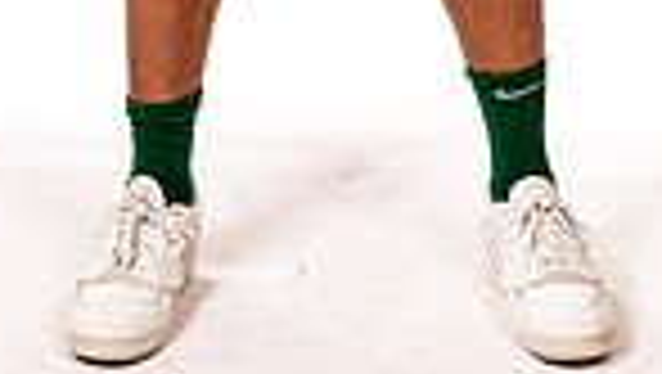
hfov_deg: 13.9
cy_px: -514
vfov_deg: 7.4
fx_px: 2706
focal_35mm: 154
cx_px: 248
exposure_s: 1/400
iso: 800
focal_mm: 48
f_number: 8
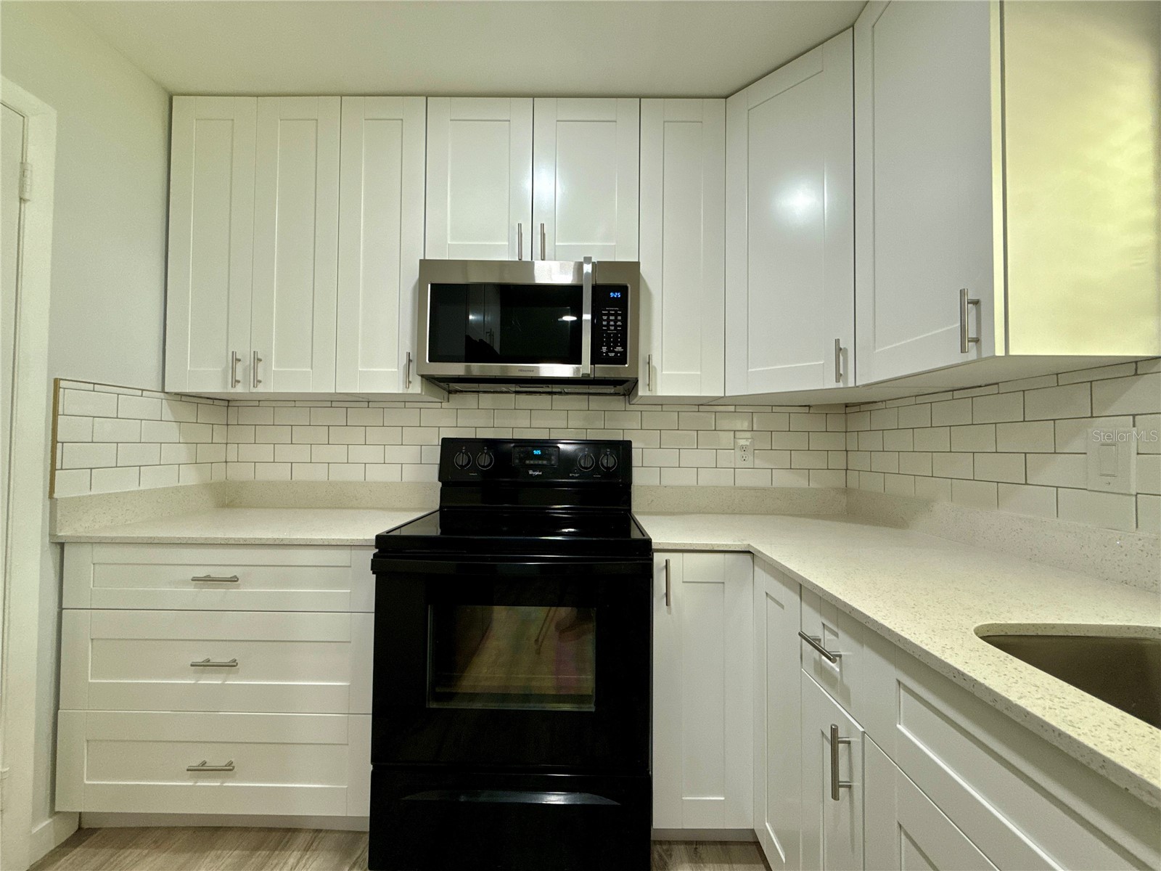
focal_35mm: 14
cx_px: 580
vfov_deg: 85.7
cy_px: 436
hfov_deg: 102.1
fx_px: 470
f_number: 2.2
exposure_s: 1/120
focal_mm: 2.22
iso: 200
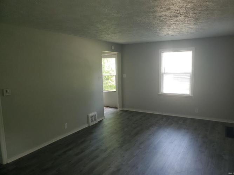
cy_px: 88
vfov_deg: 53.0
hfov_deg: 67.3
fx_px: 176
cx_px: 117
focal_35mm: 26
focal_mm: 4.3
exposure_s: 1/30
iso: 100
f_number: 2.4
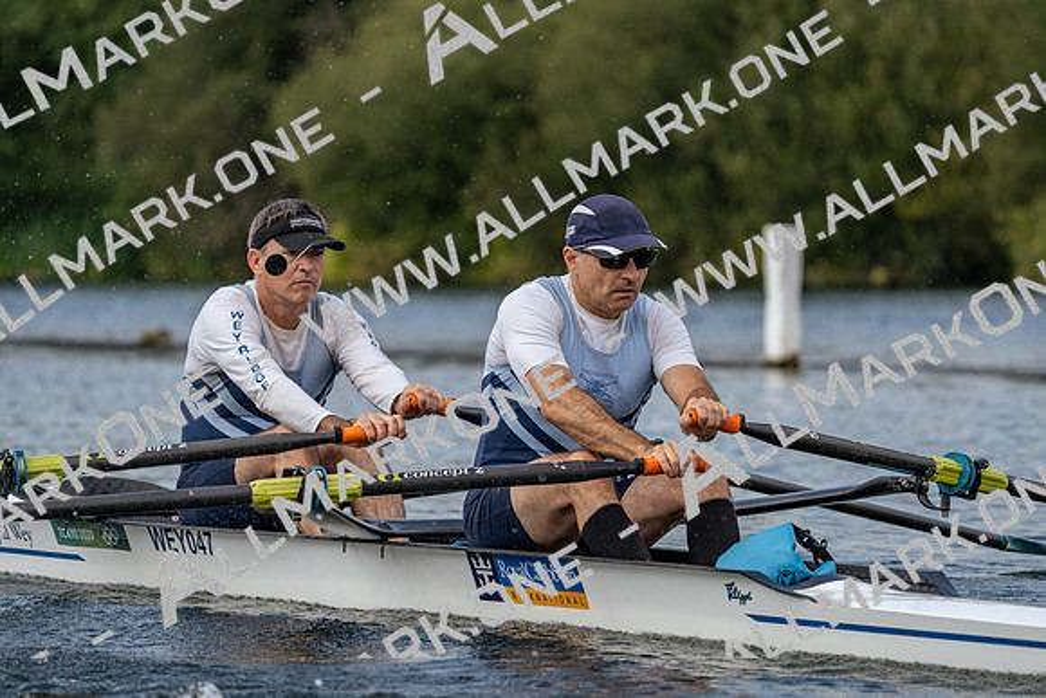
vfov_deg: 5.5
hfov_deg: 8.2
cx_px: 523
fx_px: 7265
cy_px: 349
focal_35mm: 250
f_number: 5.6
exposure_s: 1/1600
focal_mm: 250
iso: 400
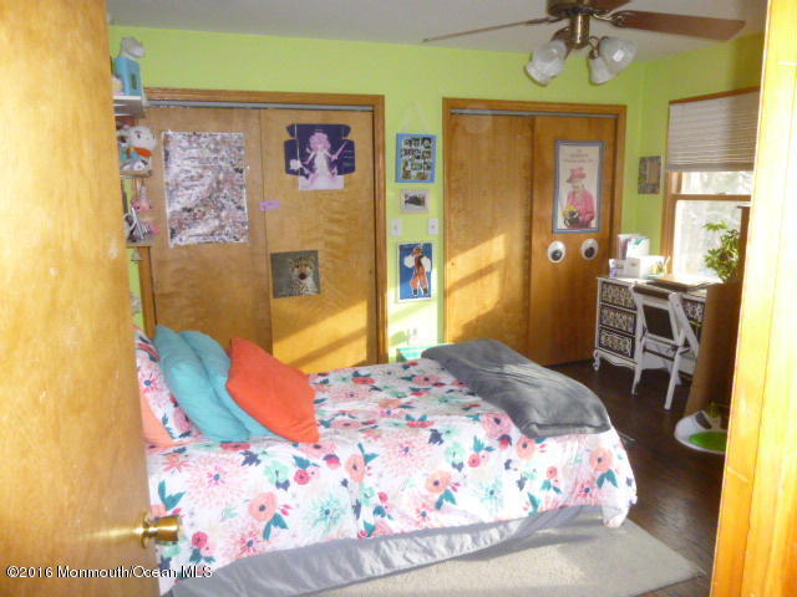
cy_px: 298
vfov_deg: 54.9
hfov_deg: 69.4
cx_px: 398
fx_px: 576
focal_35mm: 25
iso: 500
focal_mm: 4.5
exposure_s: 1/60
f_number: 3.1
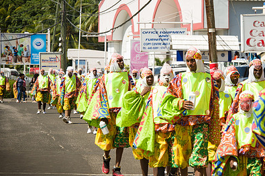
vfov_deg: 6.4
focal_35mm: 213
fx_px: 1567
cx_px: 191
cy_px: 86
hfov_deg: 9.7
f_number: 8
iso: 100
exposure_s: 1/200
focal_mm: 145
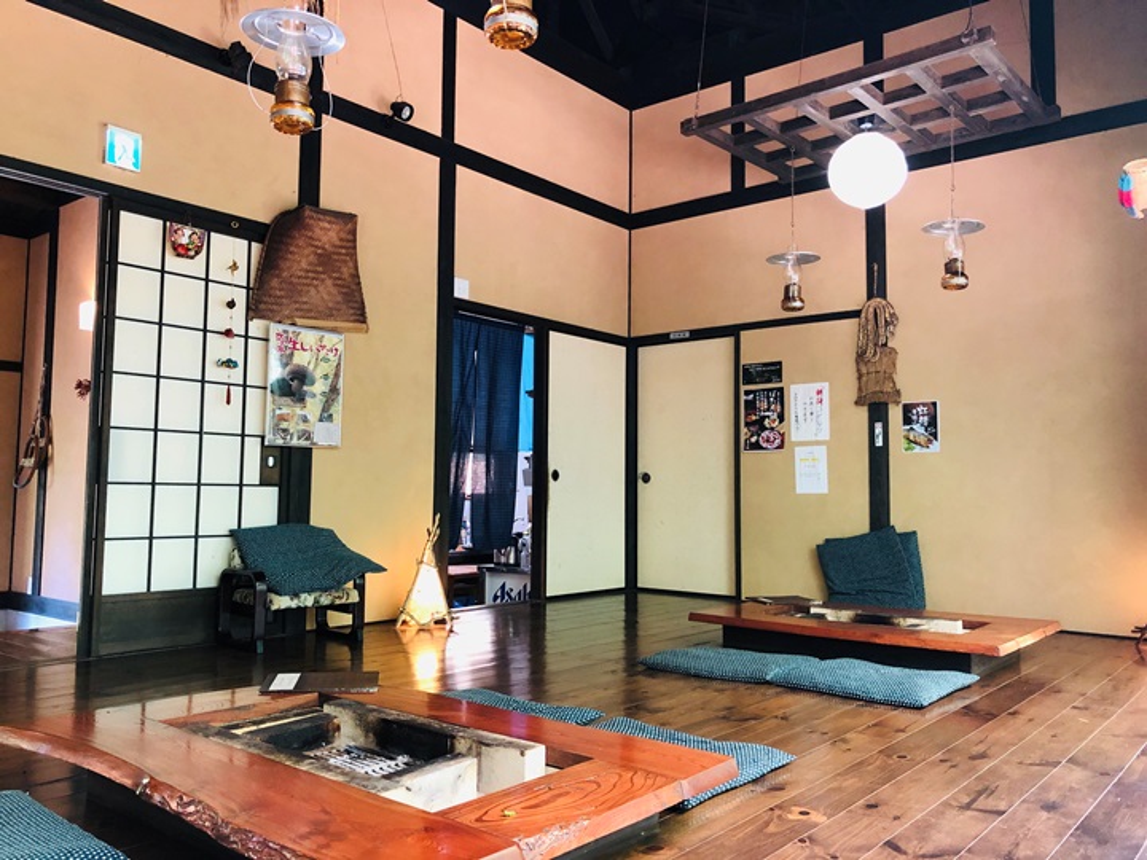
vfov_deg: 49.7
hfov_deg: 63.4
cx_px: 574
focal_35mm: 28
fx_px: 928
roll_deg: -0.1
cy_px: 430
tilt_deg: +3.4
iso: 80
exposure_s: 1/15
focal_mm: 3.99
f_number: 1.8
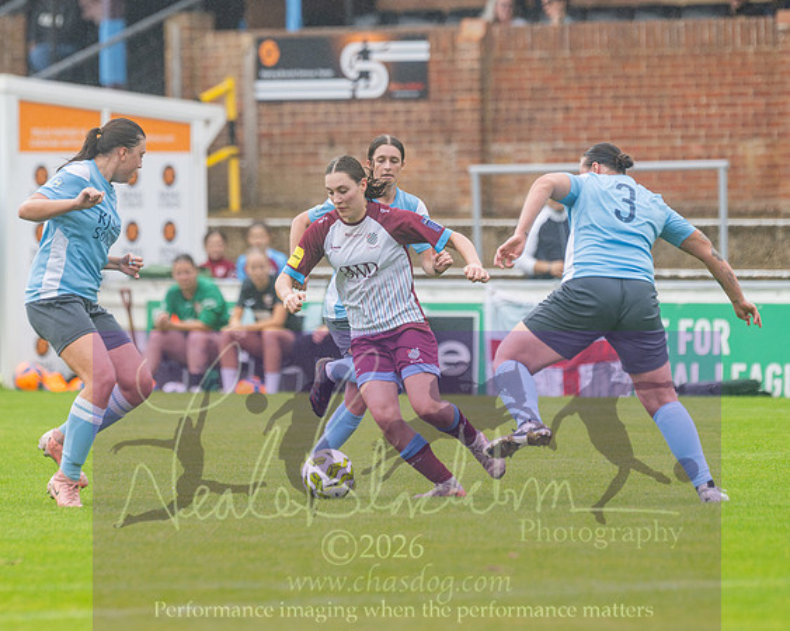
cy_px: 292
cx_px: 353
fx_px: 10776
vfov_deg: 3.4
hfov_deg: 4.2
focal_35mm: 461
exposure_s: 1/1600
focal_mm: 240
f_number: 2.8
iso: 360
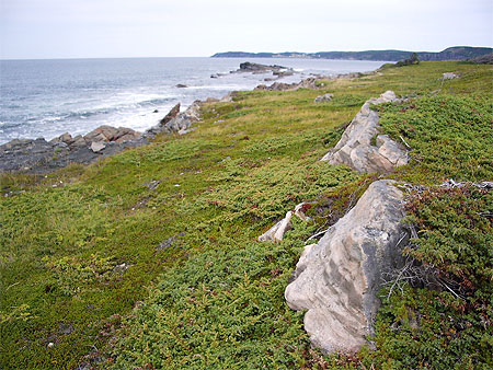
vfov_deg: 40.7
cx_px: 246
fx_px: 499
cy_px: 185
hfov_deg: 52.6
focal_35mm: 35
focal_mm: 5.8
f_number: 4.3
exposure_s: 1/320
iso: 80
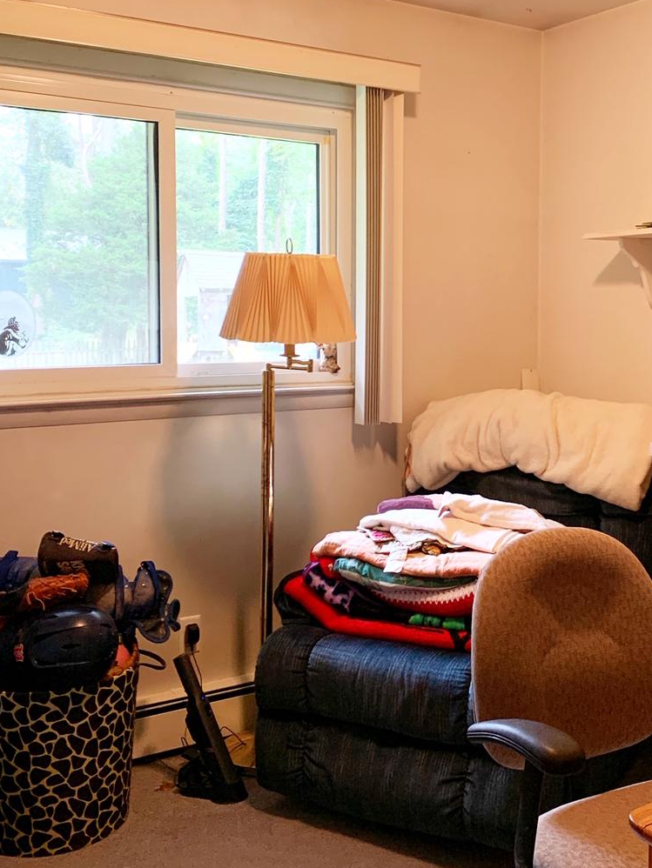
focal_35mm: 40
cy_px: 370
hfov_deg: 35.7
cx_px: 421
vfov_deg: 46.6
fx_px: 1004
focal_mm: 4.25
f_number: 1.8
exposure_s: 1/60
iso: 100
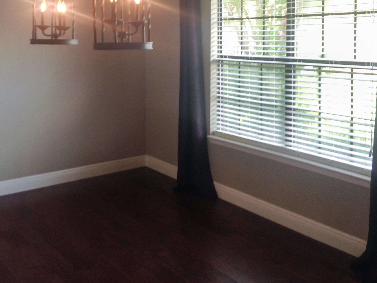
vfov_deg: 30.7
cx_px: 181
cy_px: 95
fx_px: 512
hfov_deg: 40.4
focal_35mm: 47
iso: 50
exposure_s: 1/20
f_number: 2.4
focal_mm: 4.28
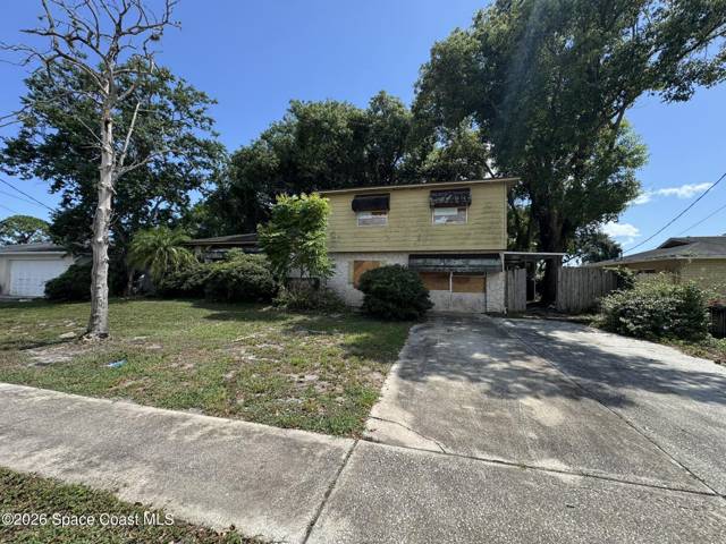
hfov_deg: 102.1
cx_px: 363
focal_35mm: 14
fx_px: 294
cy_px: 272
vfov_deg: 85.7
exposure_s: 1/631
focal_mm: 2.22
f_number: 2.2
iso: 50
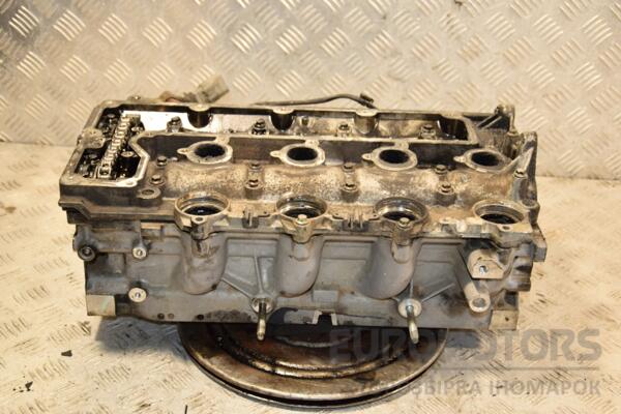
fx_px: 983
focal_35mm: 57
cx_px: 310
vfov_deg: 23.8
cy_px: 207
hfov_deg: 35.1
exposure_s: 1/125
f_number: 5
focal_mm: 38
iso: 800
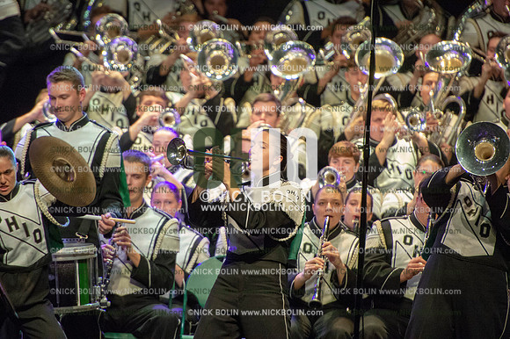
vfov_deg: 3.4
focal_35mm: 400
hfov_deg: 5.2
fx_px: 5663
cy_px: 170
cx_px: 255
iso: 8000
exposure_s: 1/320
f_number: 5.6
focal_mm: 400
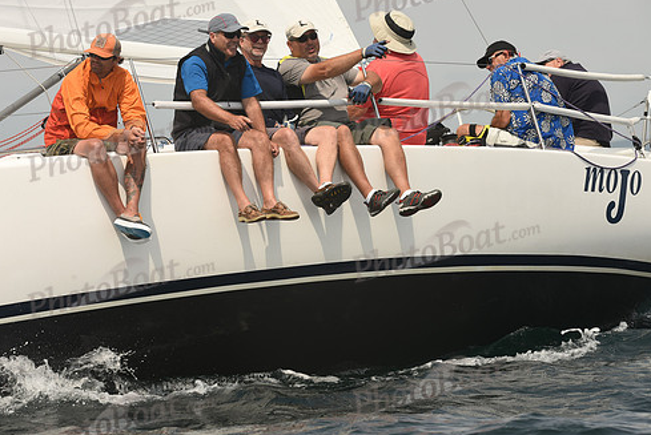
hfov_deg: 8.7
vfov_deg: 5.8
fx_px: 4289
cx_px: 285
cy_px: 198
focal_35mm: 237
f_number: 7.1
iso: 250
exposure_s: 1/800
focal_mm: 200
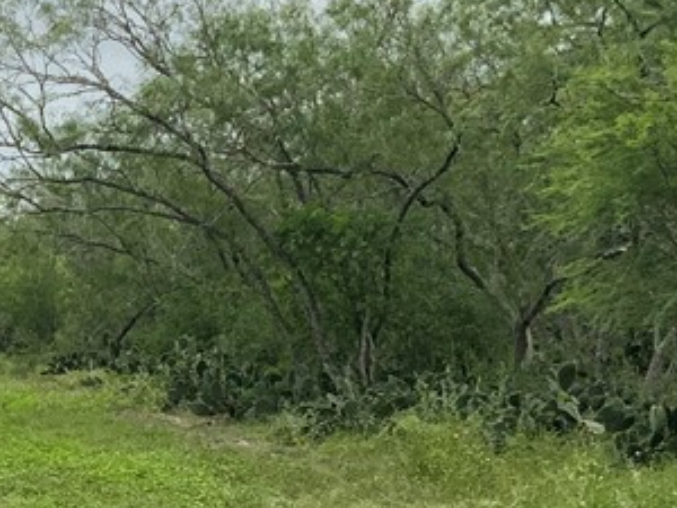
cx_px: -63
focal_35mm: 99
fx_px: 1936
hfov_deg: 19.1
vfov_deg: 14.8
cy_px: 438
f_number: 1.8
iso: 16
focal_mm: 3
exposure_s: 1/1195
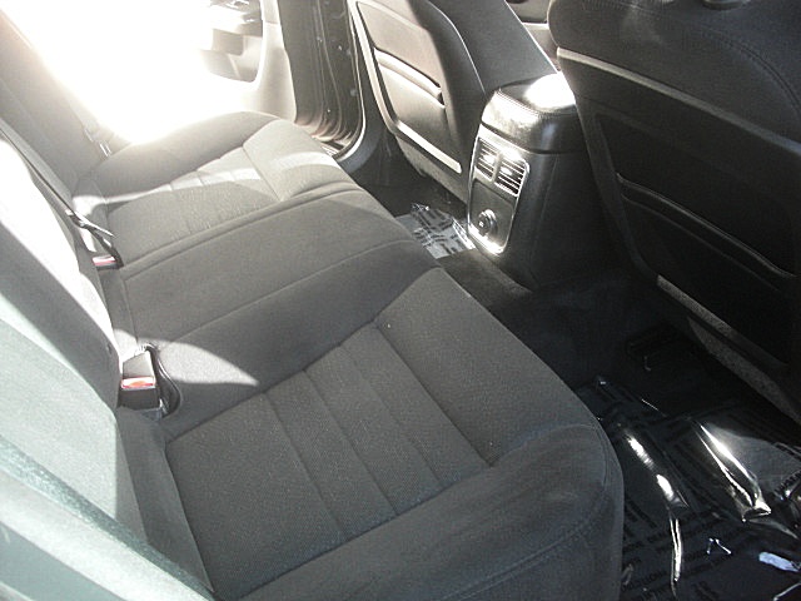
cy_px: 300
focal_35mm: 36
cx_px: 400
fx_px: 833
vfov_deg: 39.7
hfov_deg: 51.4
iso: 200
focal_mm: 6.3
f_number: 2.8
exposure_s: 1/80
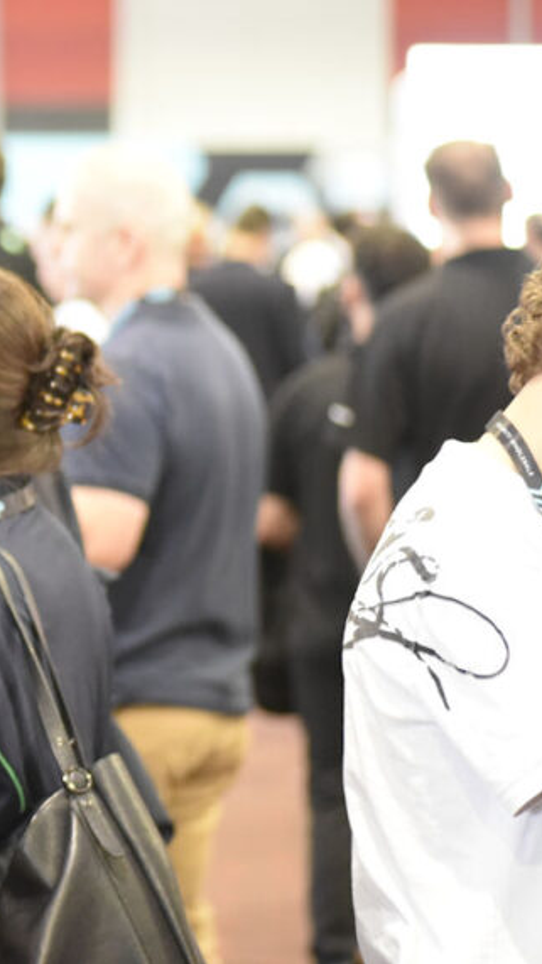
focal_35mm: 188
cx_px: -233
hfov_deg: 6.4
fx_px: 4805
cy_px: 388
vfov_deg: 11.5
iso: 6400
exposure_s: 1/80
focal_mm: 100
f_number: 2.8
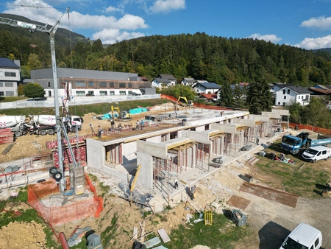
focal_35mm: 24
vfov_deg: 56.9
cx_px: 166
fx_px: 230
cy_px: 124
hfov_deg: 71.6
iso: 130
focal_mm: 6.72
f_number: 1.7
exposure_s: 1/4000
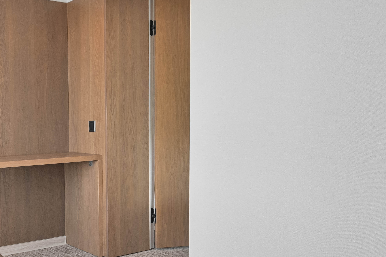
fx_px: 439
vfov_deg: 32.5
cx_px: 85
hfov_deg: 45.4
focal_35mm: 41
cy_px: 148
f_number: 10
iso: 1600
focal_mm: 20
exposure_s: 1/15
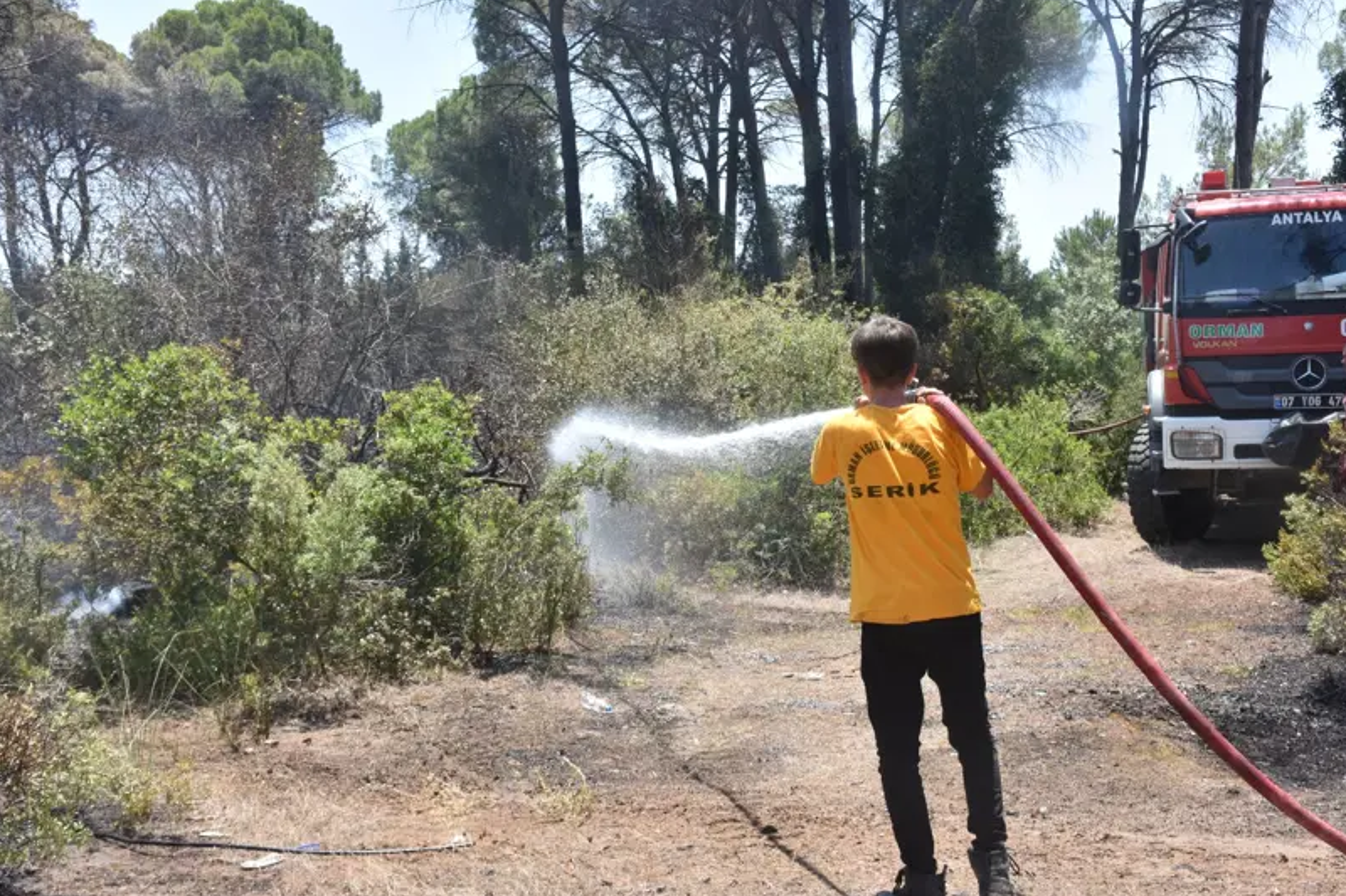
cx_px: 737
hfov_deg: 44.0
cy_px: 466
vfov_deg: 30.1
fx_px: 1665
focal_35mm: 45
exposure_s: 1/500
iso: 500
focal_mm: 27
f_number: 8
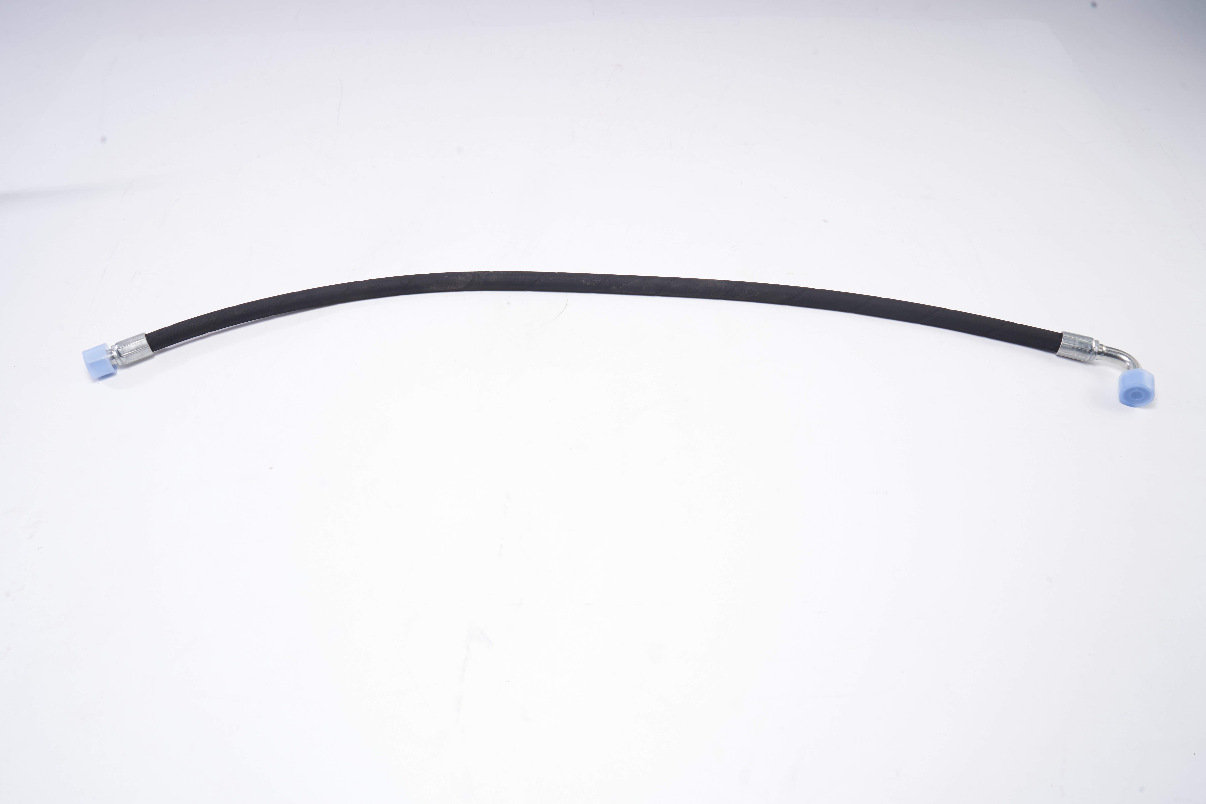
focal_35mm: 26
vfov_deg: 49.6
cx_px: 603
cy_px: 402
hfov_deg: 69.4
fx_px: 871
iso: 80
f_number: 14
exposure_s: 1/125
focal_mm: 26
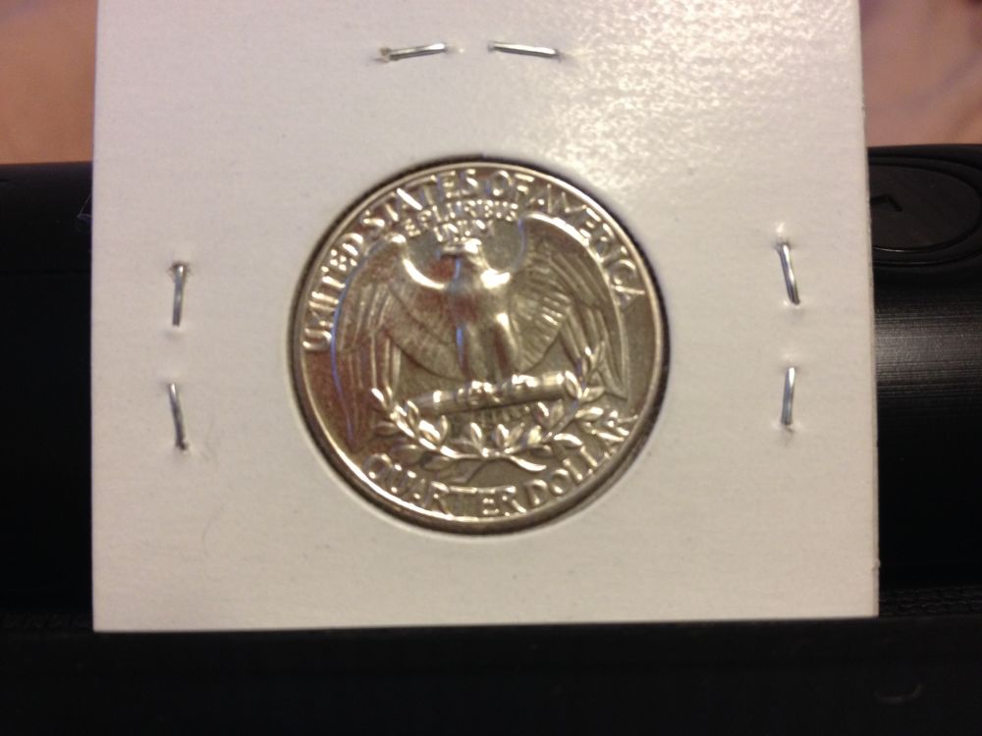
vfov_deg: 40.7
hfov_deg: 52.6
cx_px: 491
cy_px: 368
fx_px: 993
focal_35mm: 35
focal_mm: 4.28
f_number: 2.4
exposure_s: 1/20
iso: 160
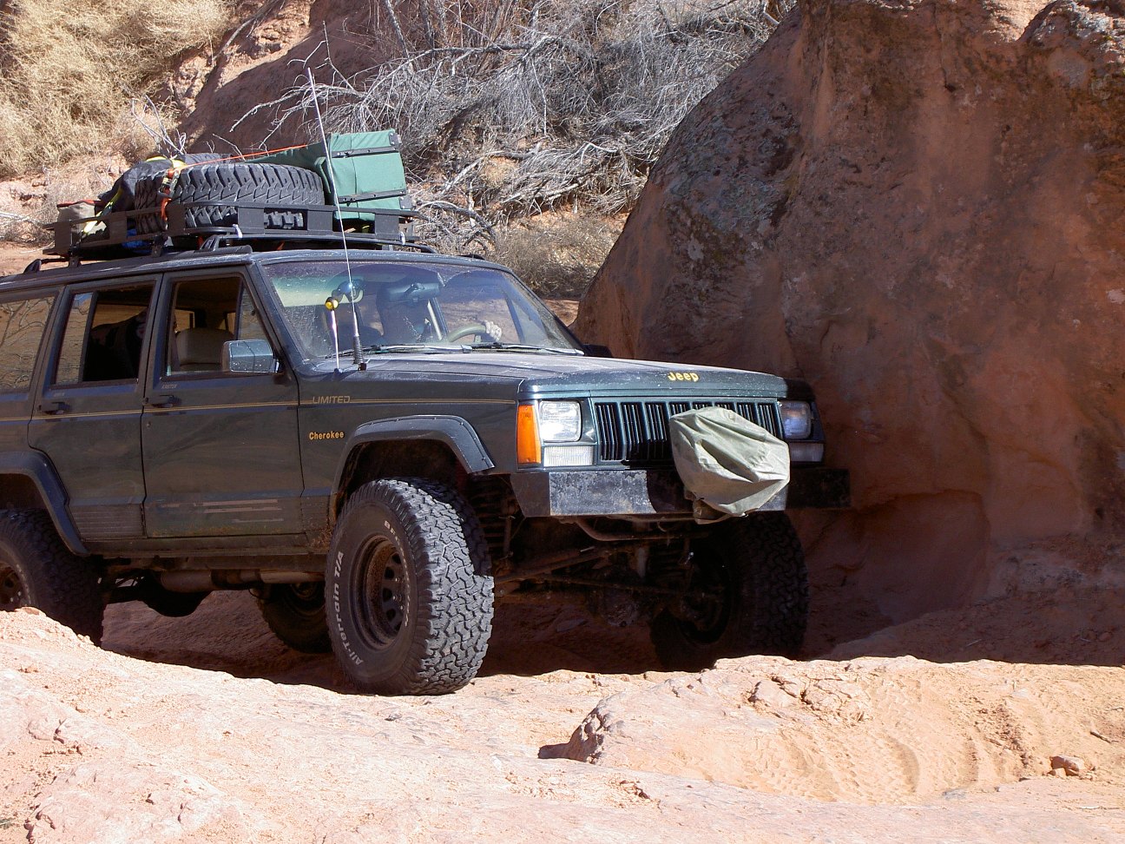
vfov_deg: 14.8
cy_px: 422
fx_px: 3250
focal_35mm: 100
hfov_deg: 19.6
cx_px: 562
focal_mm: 20.6
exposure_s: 1/320
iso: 100
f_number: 4.5
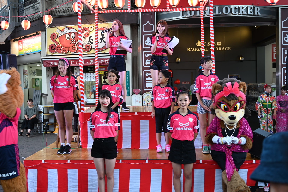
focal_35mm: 39
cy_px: 96
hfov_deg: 49.6
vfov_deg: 34.2
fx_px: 312
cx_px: 144
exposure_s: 1/40
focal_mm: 39
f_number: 4
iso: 200
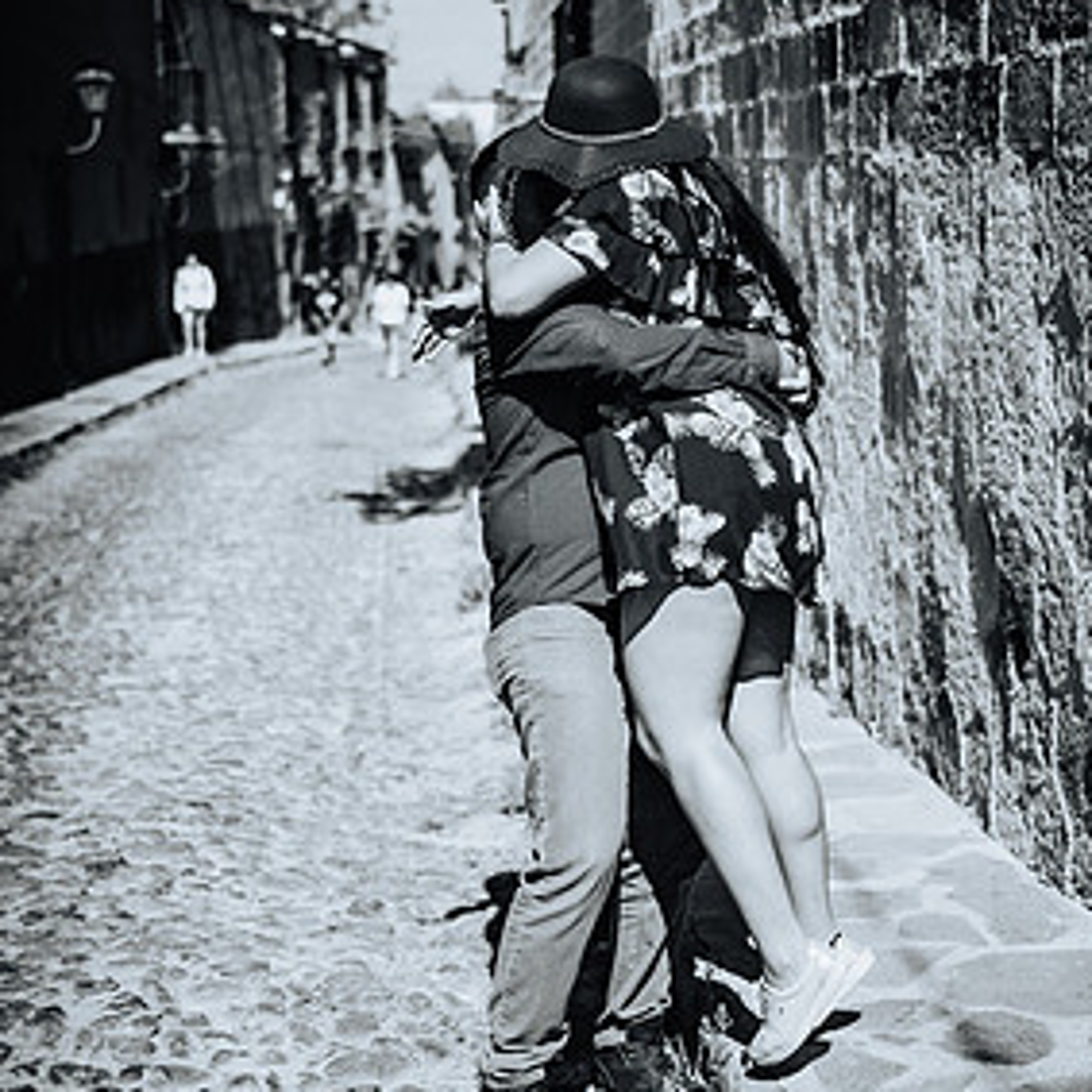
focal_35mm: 71
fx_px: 2534
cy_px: 575
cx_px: 575
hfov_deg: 24.3
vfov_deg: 24.3
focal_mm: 35
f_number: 1.8
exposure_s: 1/4000
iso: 100
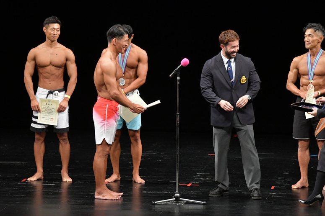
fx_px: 2166
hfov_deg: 8.6
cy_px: 108
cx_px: 162
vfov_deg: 5.7
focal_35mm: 240
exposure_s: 1/400
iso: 3200
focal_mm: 160
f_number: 5.6
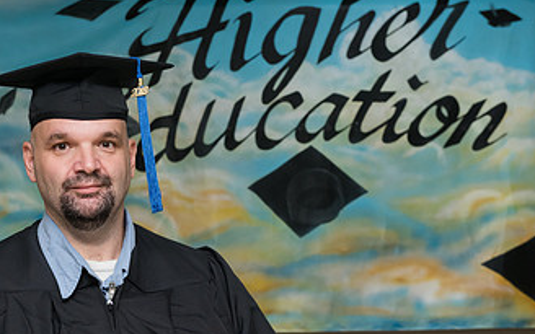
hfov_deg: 19.2
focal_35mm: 108
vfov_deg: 12.1
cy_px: 255
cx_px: 145
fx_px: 1575
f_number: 7.1
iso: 1600
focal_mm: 60
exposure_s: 1/160
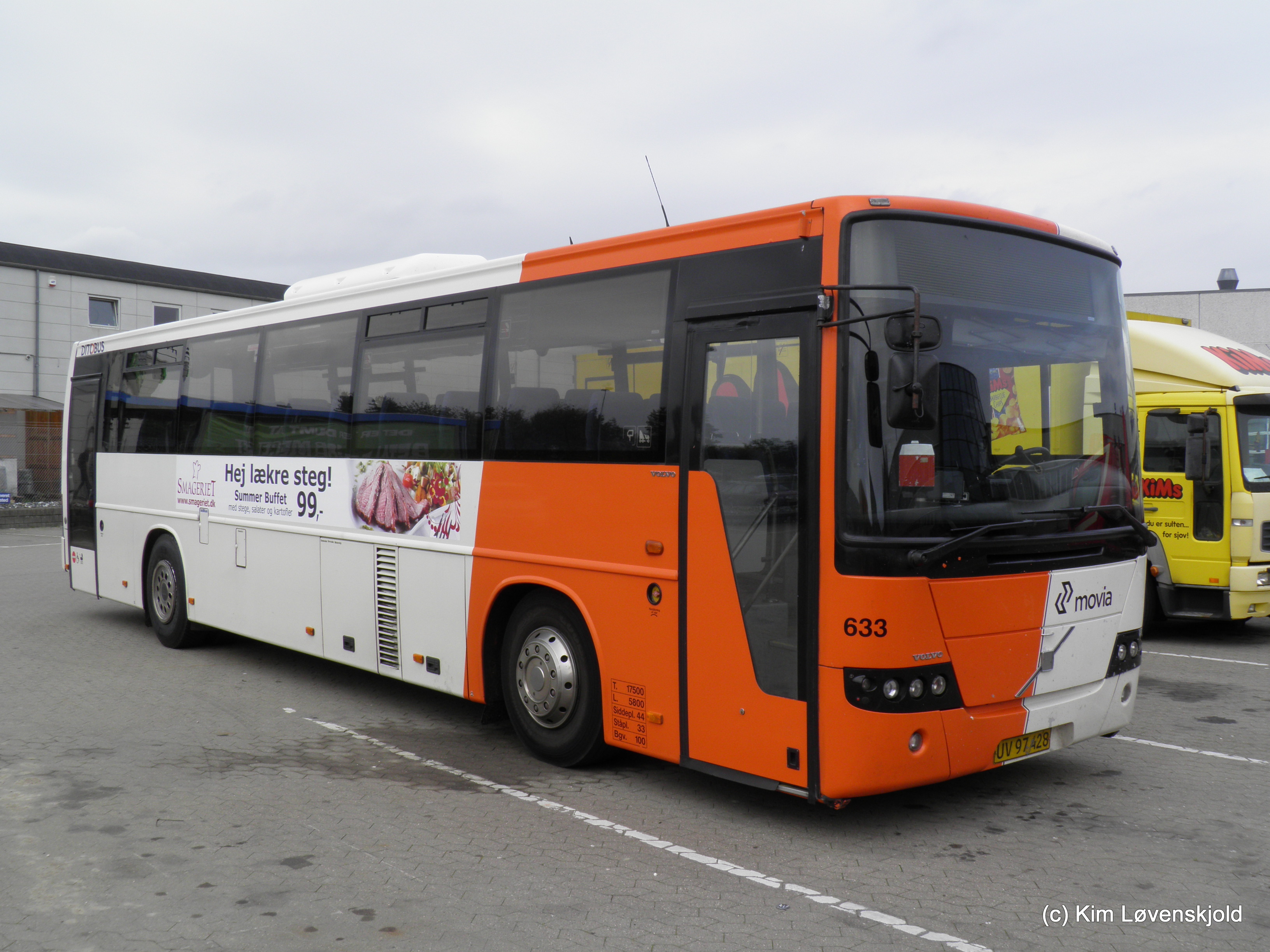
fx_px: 1284
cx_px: 635
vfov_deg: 40.7
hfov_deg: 52.6
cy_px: 476
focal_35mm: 35
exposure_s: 1/125
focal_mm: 6.3
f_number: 5.5
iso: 50
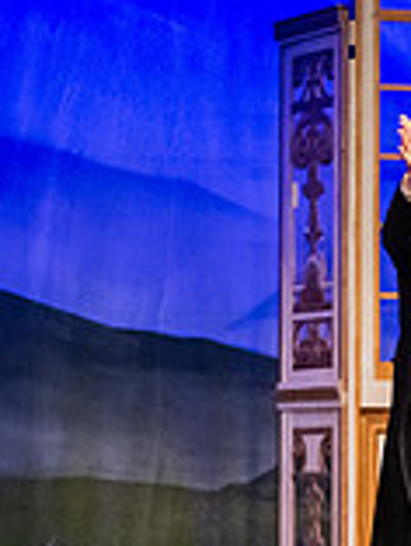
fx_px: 3478
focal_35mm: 220
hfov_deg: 6.7
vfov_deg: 9.0
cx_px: 397
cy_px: 325
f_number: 3.2
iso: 5000
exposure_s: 1/200
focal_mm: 62
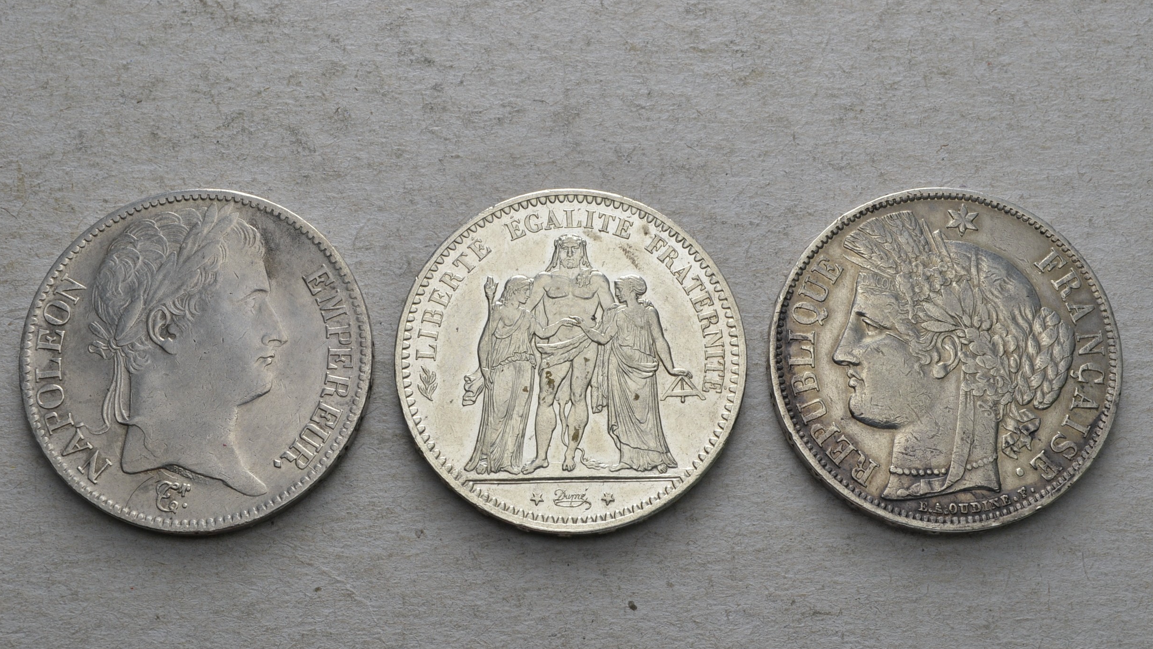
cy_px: 383
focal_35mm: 57
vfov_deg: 21.1
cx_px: 579
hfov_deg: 36.6
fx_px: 1743
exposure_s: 1/200
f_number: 14
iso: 400
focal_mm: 36
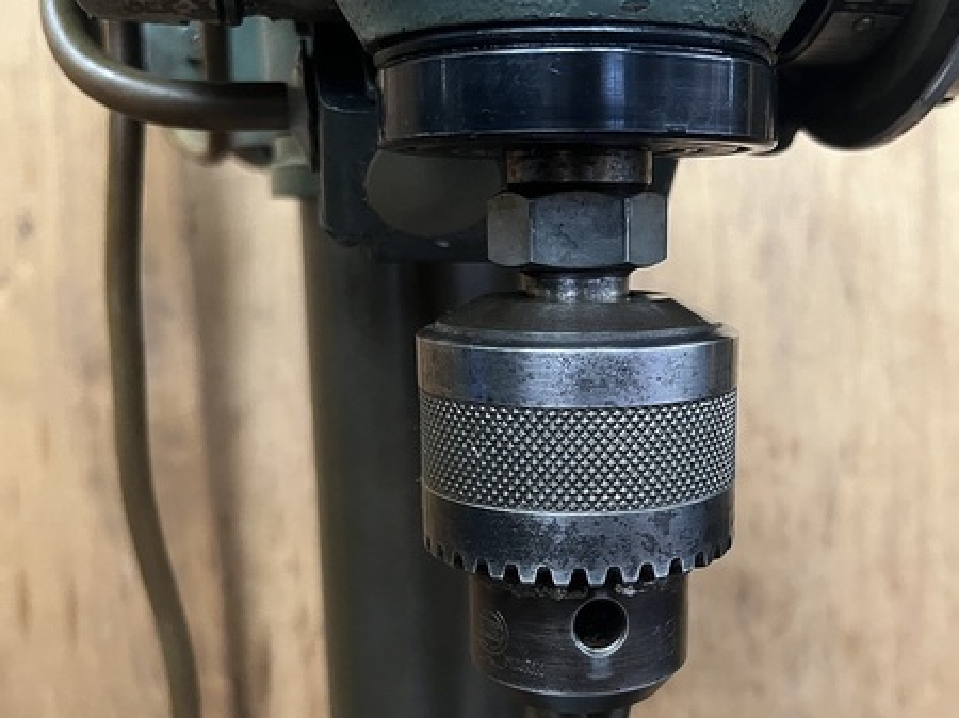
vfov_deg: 38.4
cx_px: 580
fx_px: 1024
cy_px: 454
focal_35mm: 37
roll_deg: +0.3
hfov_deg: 49.8
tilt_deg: -13.5
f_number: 1.6
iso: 500
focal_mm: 5.1
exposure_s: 1/53
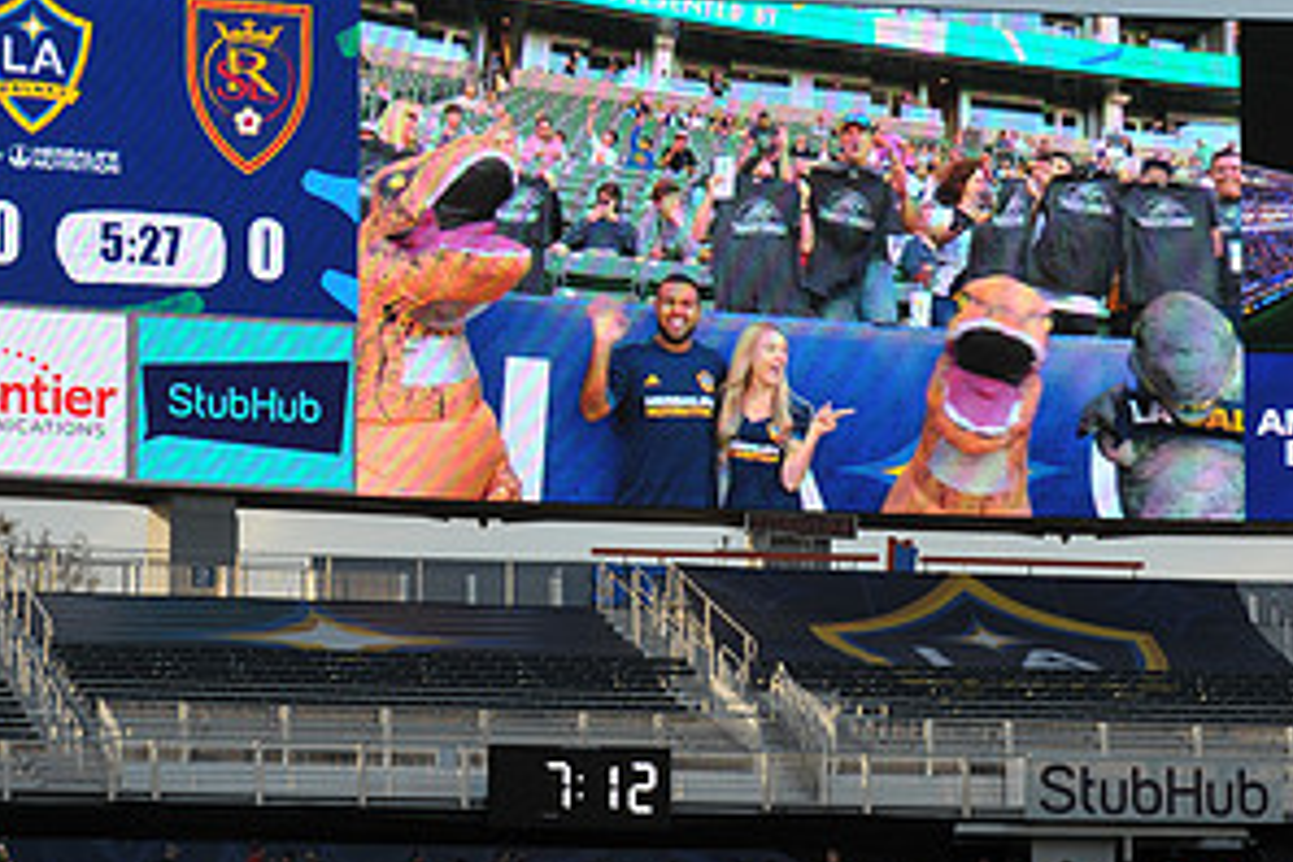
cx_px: 797
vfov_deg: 6.9
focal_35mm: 199
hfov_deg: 10.3
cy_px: 305
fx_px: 7147
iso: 400
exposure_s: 1/500
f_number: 11
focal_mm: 102
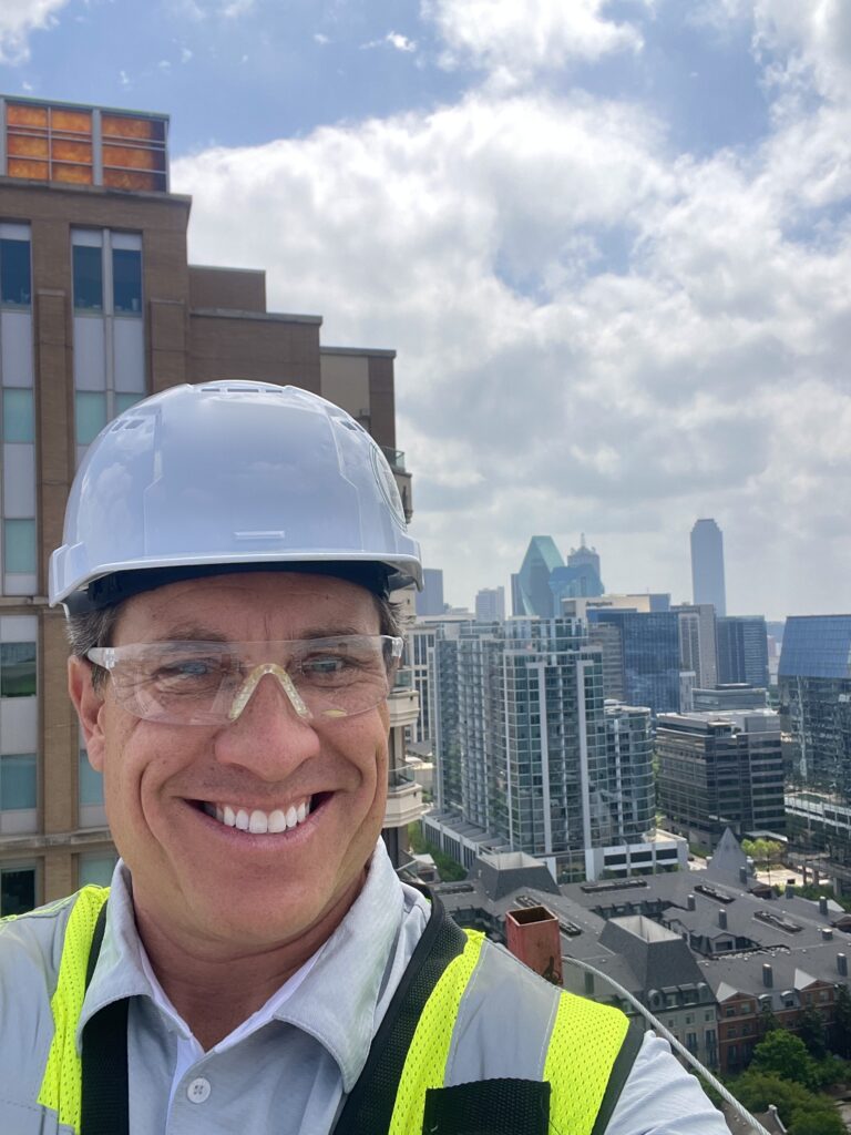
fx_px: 983
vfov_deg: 60.0
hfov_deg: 46.8
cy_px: 568
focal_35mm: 30
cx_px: 426
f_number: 2.2
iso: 25
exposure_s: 1/224
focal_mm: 2.71
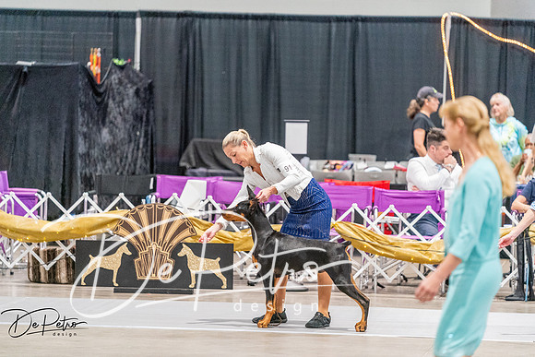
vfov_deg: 6.9
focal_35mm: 200
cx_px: 268
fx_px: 2973
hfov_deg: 10.3
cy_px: 178
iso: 10000
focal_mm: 200
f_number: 2.8
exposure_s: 1/250
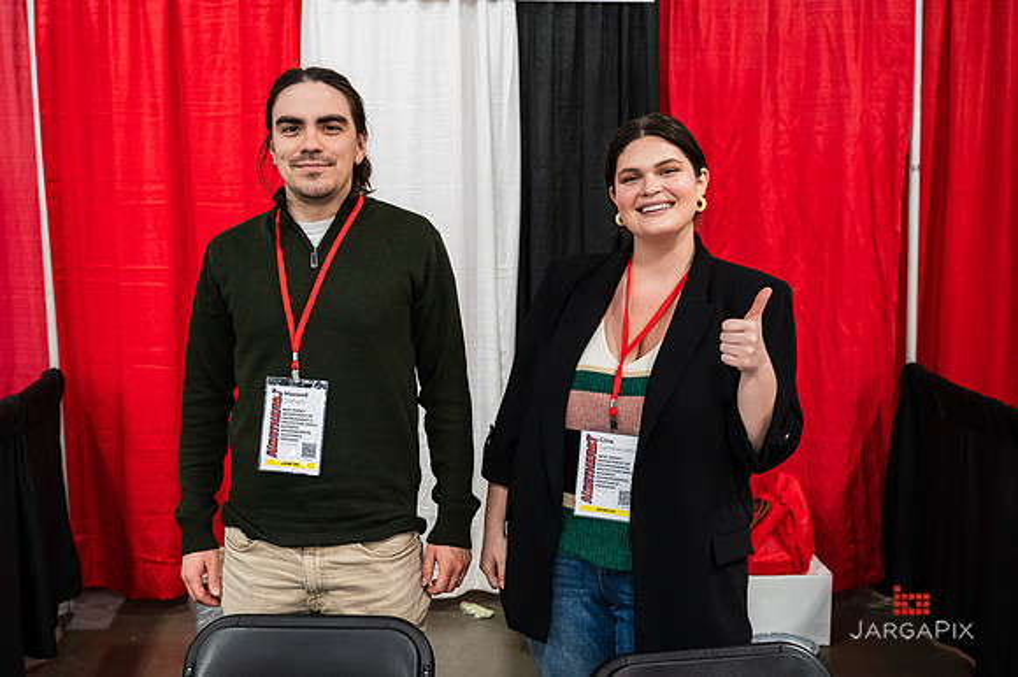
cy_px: 338
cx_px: 509
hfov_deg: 47.1
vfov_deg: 32.3
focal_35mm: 41
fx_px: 1168
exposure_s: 1/200
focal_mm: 41
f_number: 4
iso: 4000
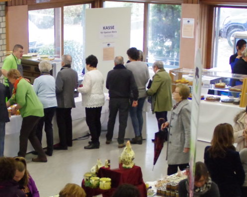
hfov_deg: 17.7
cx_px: 56
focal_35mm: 108
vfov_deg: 14.2
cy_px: 152
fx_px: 789
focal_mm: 37
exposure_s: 1/80
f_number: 4.5
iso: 6400
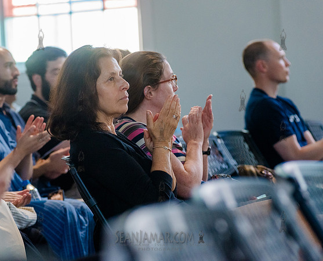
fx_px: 1358
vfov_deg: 11.0
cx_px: 128
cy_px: 130
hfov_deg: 13.6
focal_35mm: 141
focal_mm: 125
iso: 4000
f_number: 4
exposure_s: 1/500
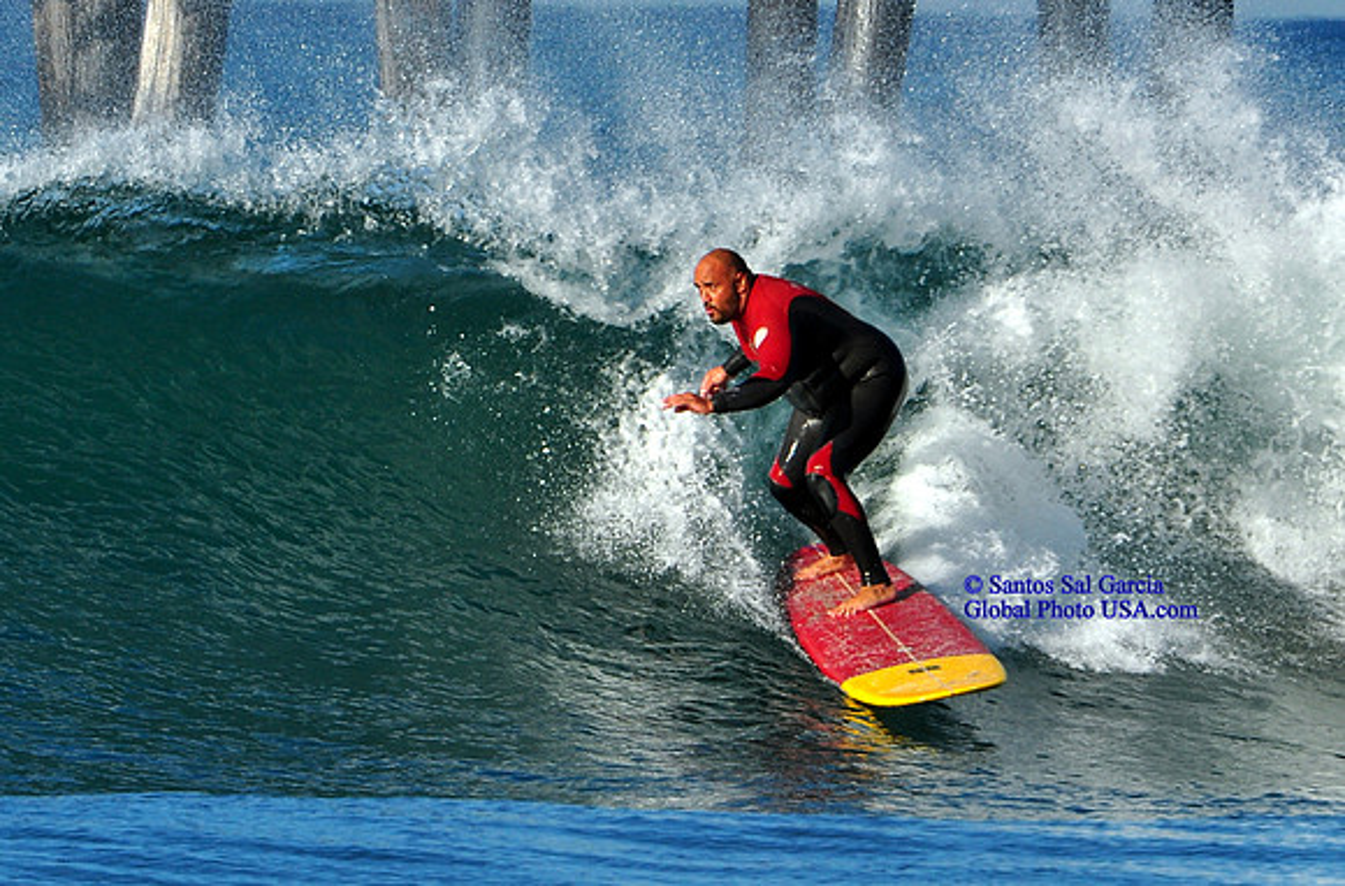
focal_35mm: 825
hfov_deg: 2.5
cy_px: 443
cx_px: 672
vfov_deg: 1.7
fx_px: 30707
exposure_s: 1/500
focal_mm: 550
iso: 250
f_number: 11
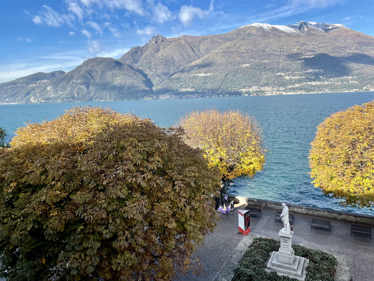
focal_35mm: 26
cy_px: 140
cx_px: 187
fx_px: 281
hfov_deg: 67.3
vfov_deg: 53.1
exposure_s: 1/1595
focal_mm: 4.2
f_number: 1.6
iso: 32
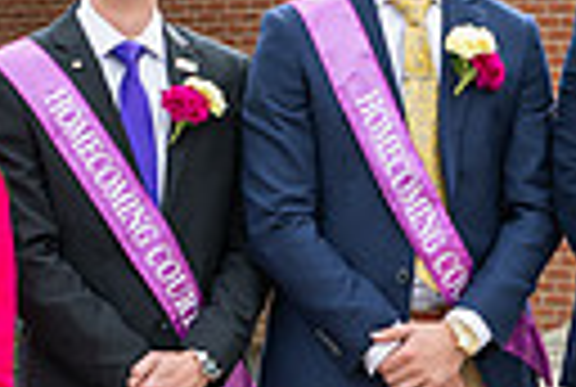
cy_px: 358
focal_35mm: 235
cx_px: 634
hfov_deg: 8.7
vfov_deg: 5.9
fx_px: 3769
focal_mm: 52
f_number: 4.5
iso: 200
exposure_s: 1/320
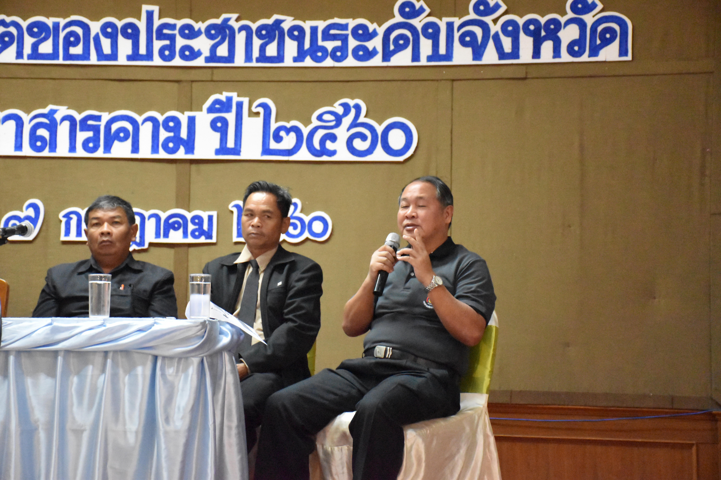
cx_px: 360
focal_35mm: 90
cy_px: 240
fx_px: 1802
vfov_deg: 15.2
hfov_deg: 22.6
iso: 12800
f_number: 5
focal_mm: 60
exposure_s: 1/125
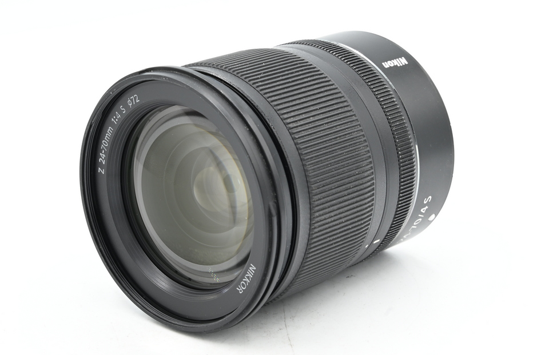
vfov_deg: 12.7
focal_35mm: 108
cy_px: 178
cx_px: 266
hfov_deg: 18.9
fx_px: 1599
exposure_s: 1/15
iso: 200
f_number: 14
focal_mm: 72
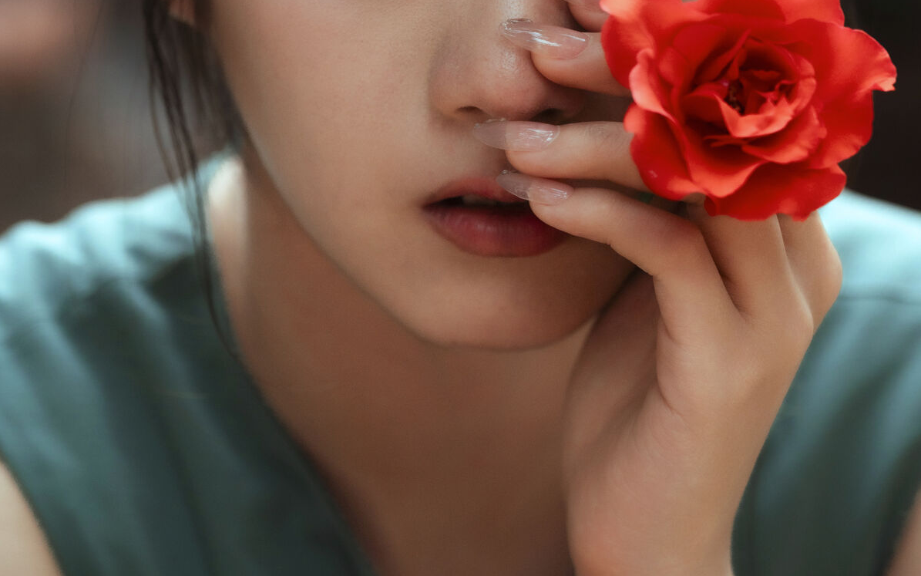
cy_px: 271
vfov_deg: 7.1
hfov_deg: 11.4
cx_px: 462
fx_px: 4619
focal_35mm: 184
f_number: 4
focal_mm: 120
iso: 500
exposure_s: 1/125
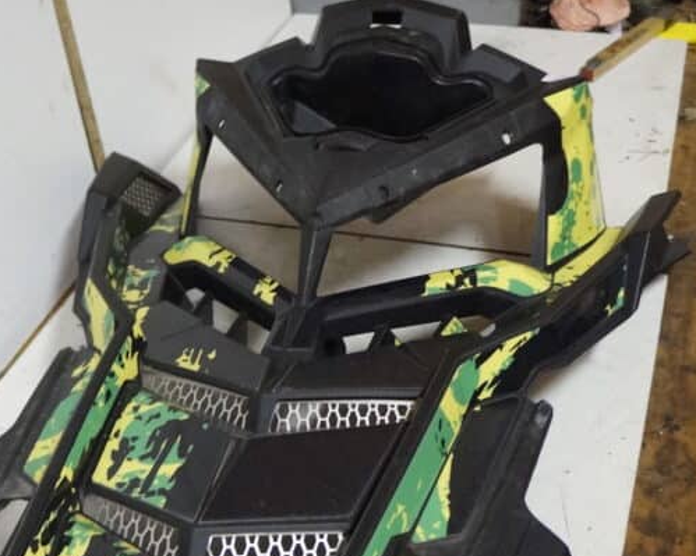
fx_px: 1071
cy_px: 384
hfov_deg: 35.9
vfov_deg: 28.9
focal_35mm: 52
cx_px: 283
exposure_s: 1/50
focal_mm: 18
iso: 3200
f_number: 3.5
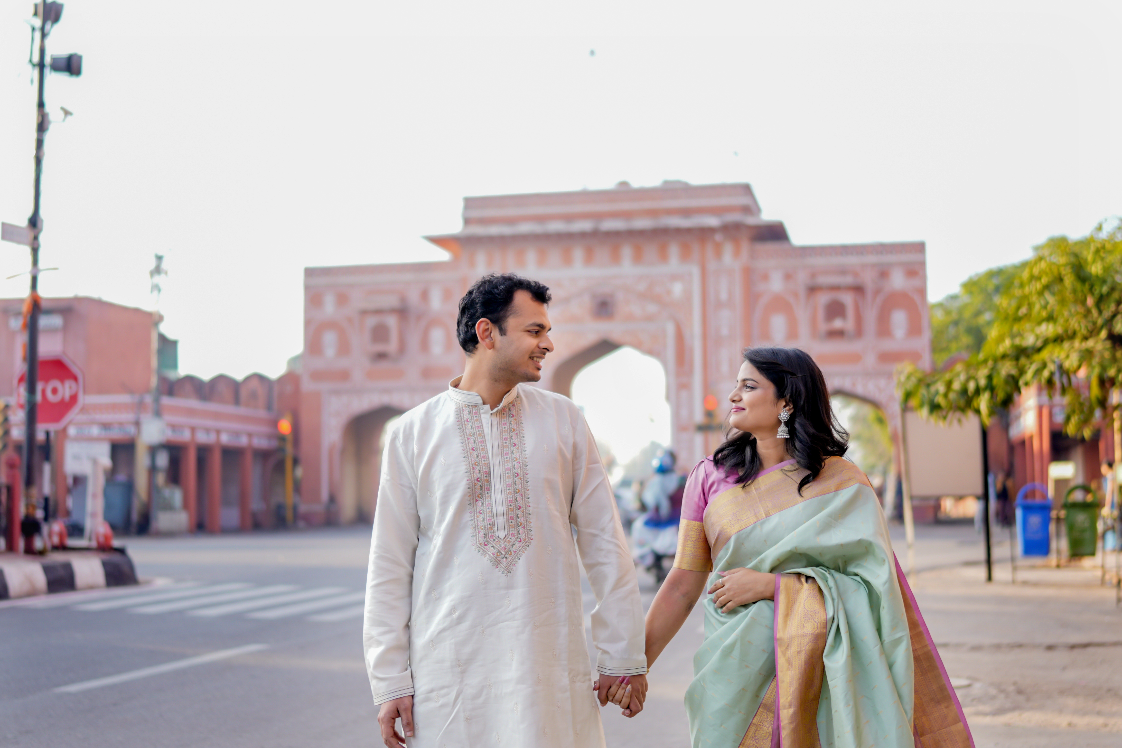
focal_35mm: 52
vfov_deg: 26.0
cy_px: 374
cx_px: 561
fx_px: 1621
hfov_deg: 38.2
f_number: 1.4
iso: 100
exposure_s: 1/640
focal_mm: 35
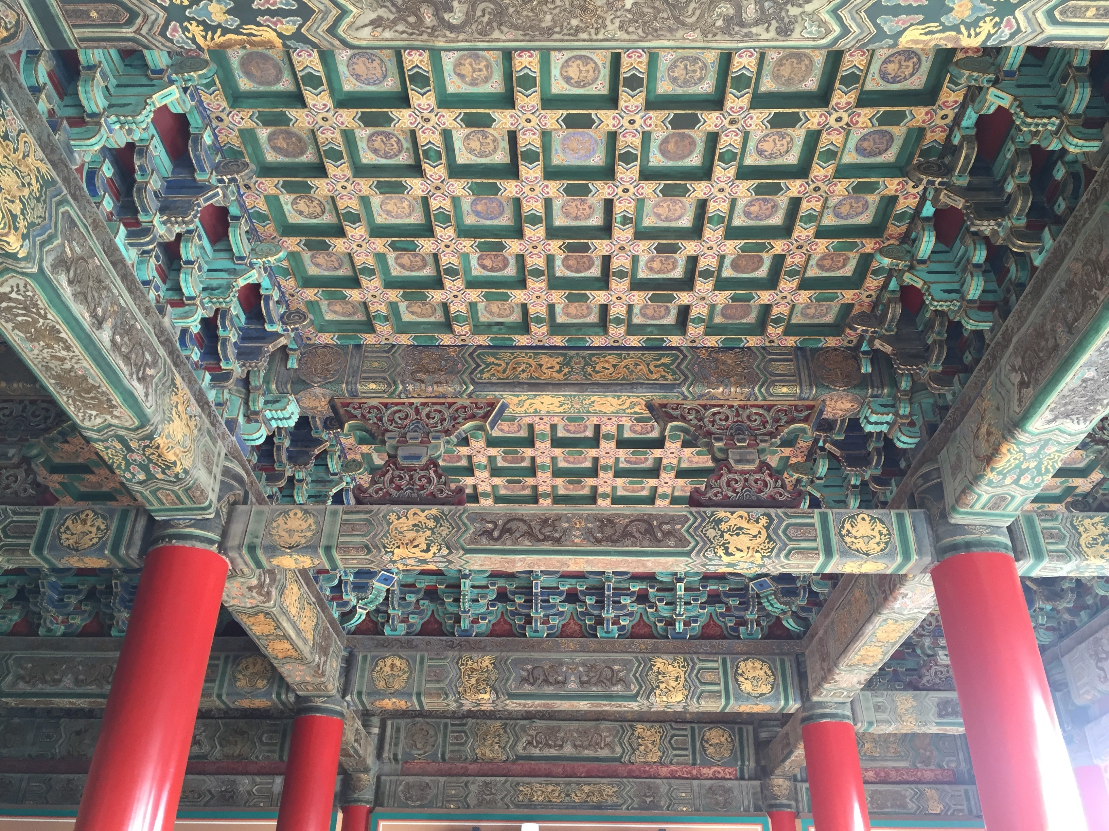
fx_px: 929
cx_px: 554
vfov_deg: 48.2
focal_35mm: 29
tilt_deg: +33.6
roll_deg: -0.7
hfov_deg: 61.7
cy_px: 416
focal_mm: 4.15
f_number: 2.2
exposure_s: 1/33
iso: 80
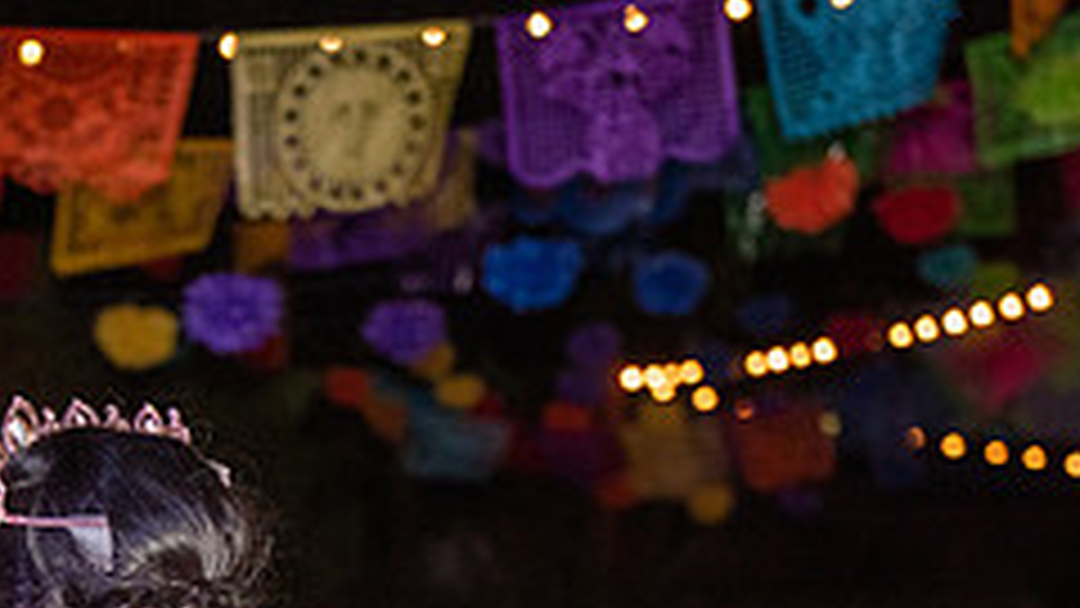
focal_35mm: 152
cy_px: 790
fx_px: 4353
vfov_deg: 7.9
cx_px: -32
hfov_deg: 13.9
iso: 1600
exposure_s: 1/200
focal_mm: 60
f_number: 4
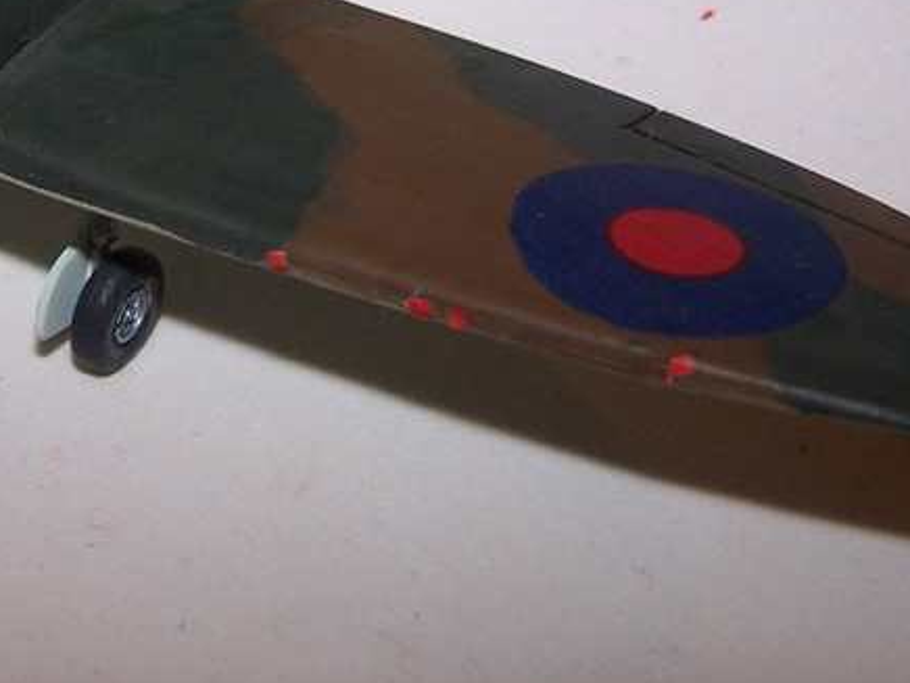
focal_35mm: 93
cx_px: 239
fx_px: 2445
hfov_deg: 20.9
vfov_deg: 15.7
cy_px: 40
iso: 80
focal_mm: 6.3
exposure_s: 1/60
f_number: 2.8
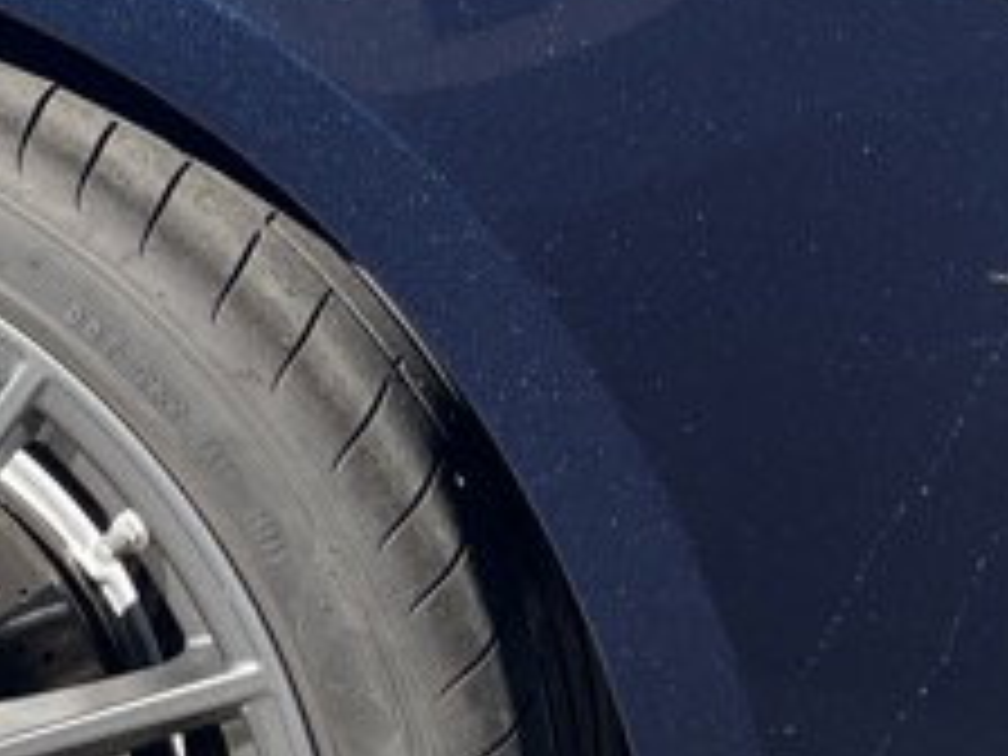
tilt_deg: -15.5
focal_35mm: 119
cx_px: -297
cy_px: 364
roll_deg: -2.0
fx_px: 3465
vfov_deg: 12.5
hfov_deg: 15.7
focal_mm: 4.2
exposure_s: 1/1261
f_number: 1.6
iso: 32
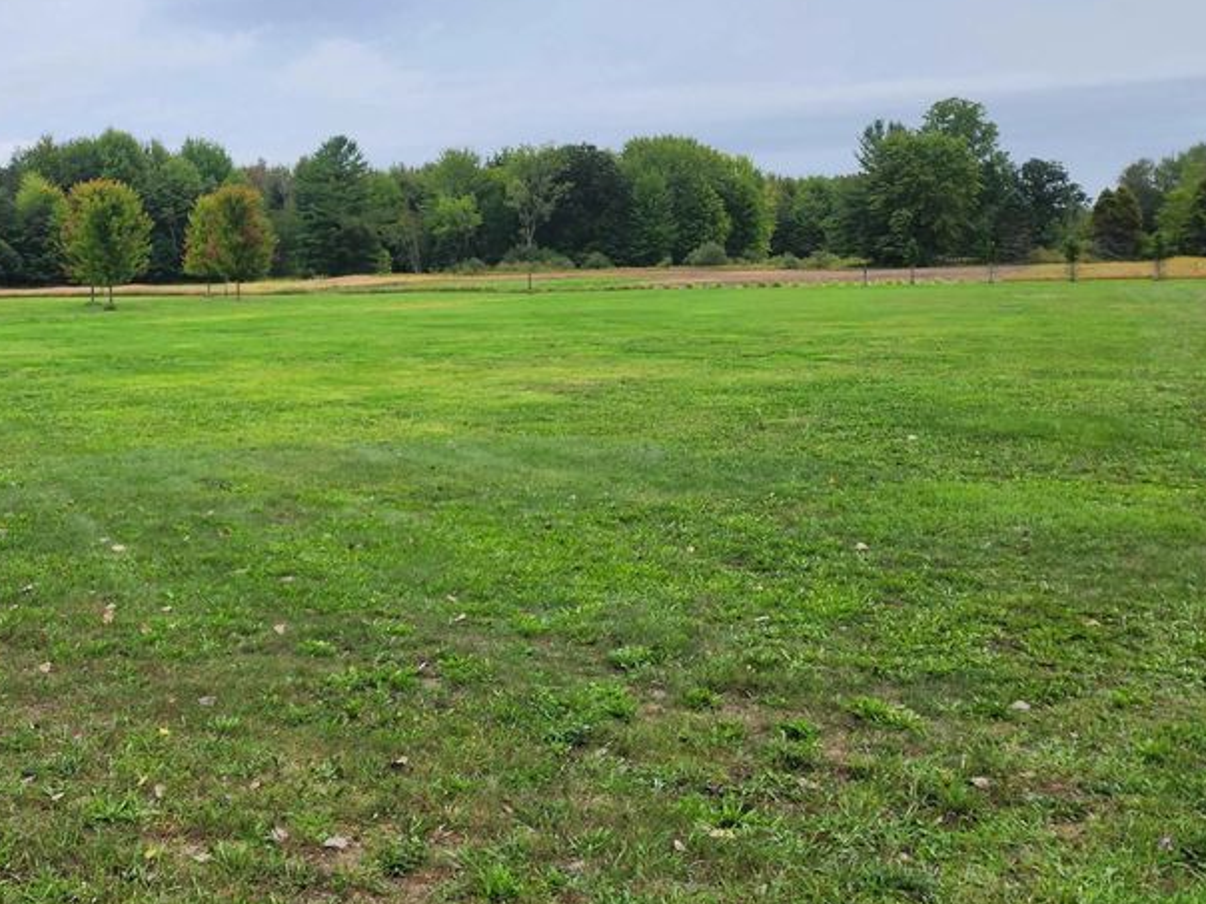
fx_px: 1359
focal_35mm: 39
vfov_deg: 36.7
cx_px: 296
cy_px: 353
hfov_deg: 46.1
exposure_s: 1/601
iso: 12
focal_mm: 6.4
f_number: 1.8
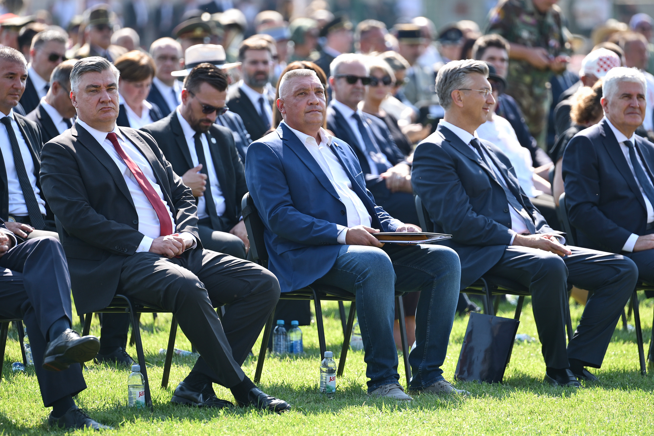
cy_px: 218
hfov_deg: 7.2
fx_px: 5177
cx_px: 327
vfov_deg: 4.8
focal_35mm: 285
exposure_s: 1/800
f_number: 2.8
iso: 160
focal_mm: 190
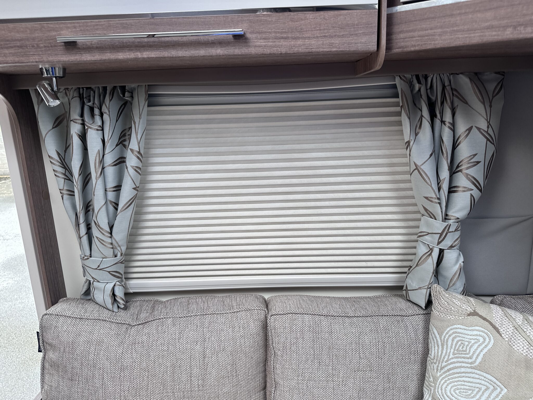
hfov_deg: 71.6
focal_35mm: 24
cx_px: 266
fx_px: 370
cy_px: 200
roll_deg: +2.1
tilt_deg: -12.0
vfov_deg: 56.8
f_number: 1.78
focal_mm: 6.86
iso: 64
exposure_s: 1/197
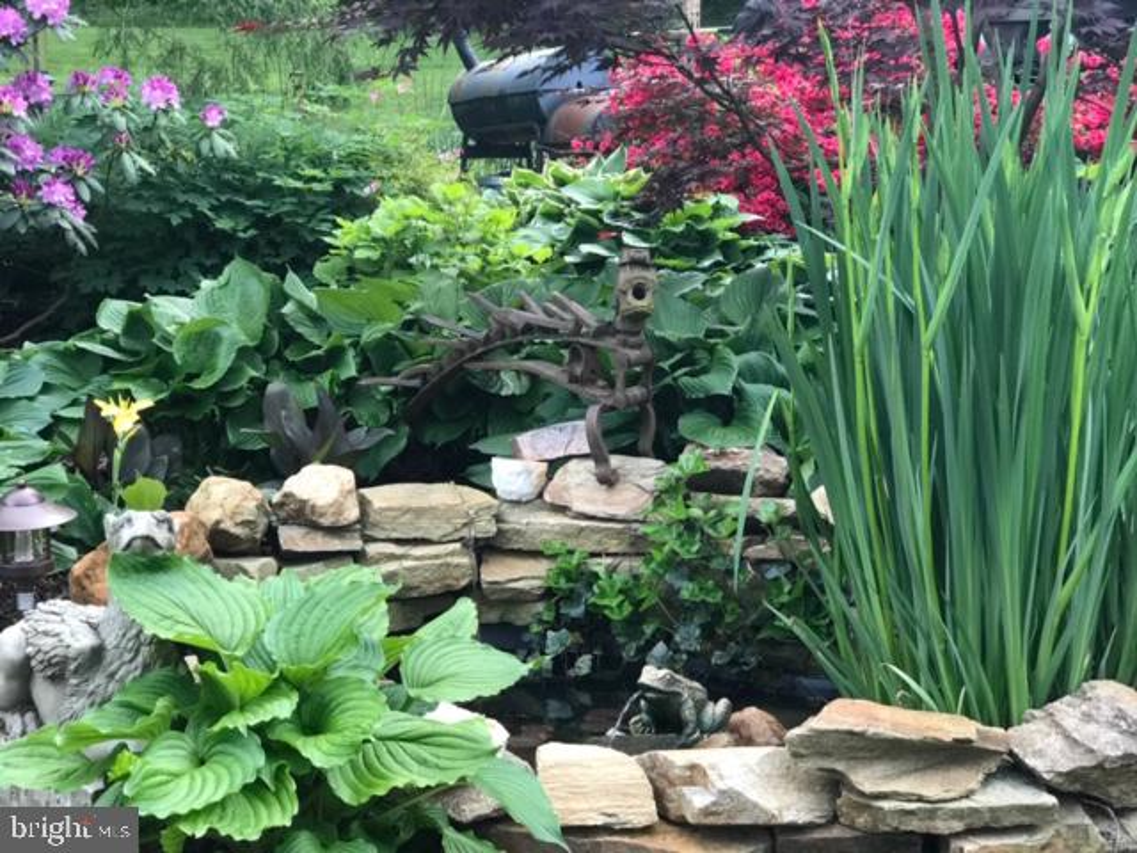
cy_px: 426
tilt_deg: -8.3
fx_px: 1872
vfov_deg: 25.7
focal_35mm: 57
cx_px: 568
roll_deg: +0.9
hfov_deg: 33.8
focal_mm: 6.6
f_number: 2.8
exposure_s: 1/60
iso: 64
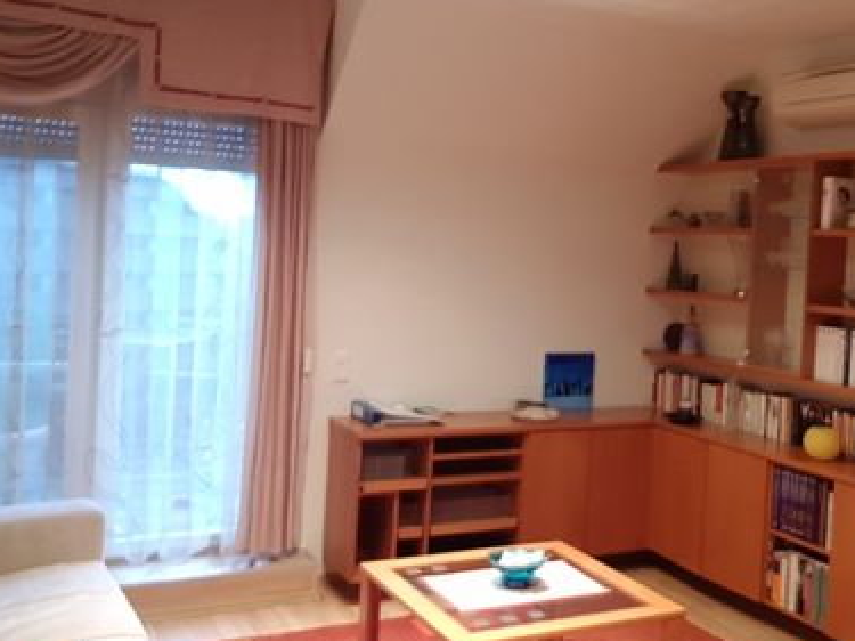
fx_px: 988
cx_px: 591
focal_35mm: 40
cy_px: 276
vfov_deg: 35.9
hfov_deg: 45.9
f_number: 1.7
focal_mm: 2.95
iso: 160
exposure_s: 1/25
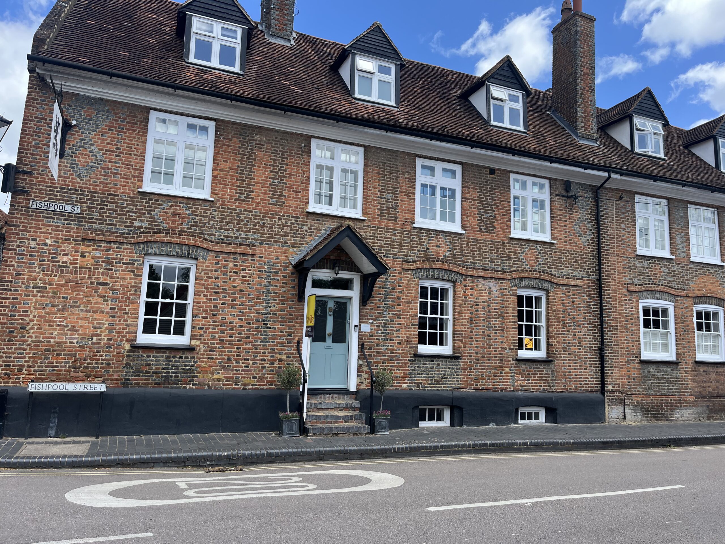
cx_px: 362
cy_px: 272
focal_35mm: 26
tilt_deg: +8.9
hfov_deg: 67.3
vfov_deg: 53.1
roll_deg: -2.1
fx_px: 545
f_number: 1.6
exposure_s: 1/1252
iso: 50
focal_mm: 5.1
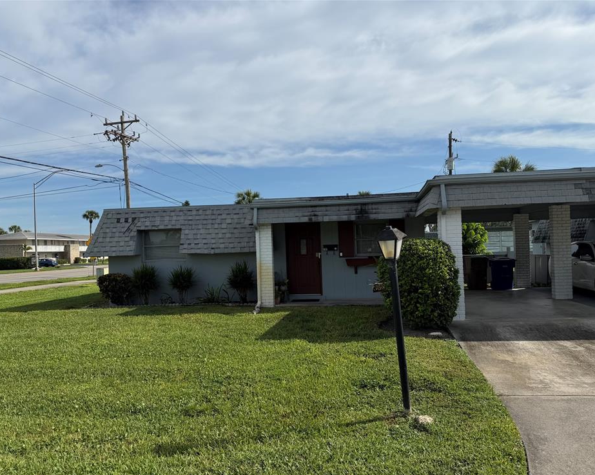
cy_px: 247
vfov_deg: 54.9
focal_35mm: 26
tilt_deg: -0.6
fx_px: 458
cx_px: 316
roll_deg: +1.7
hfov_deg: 66.0
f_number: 1.78
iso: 80
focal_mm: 6.76
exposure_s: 1/8130
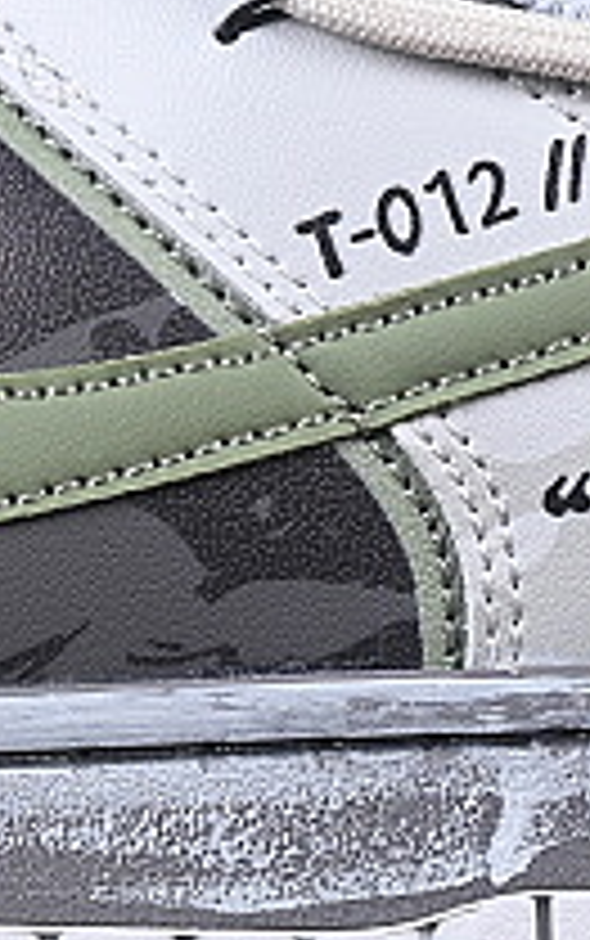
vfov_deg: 5.3
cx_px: -153
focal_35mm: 395
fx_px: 10141
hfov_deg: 3.3
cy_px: 0
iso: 160
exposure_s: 1/80
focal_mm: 50
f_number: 7.1
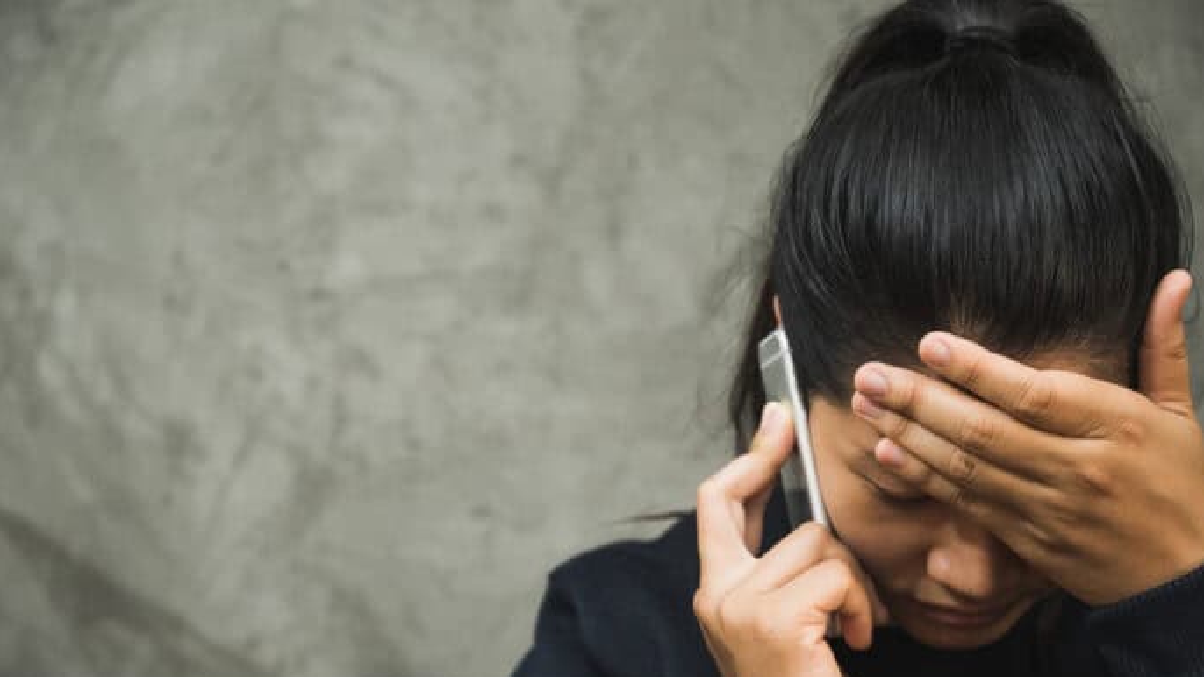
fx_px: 2618
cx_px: 613
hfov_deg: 25.9
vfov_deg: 14.7
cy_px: 446
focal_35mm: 82
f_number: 4
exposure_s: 1/125
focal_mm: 70
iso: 1600
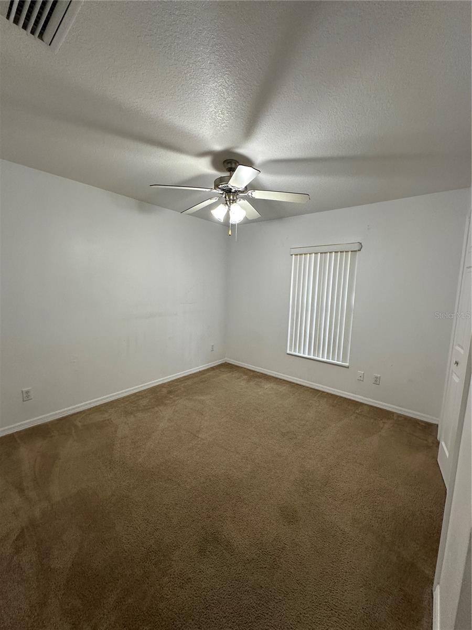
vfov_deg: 102.1
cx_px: 236
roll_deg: -0.5
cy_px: 315
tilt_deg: -0.5
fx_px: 255
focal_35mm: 14
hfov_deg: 85.7
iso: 200
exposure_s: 1/120
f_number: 2.2
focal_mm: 2.22
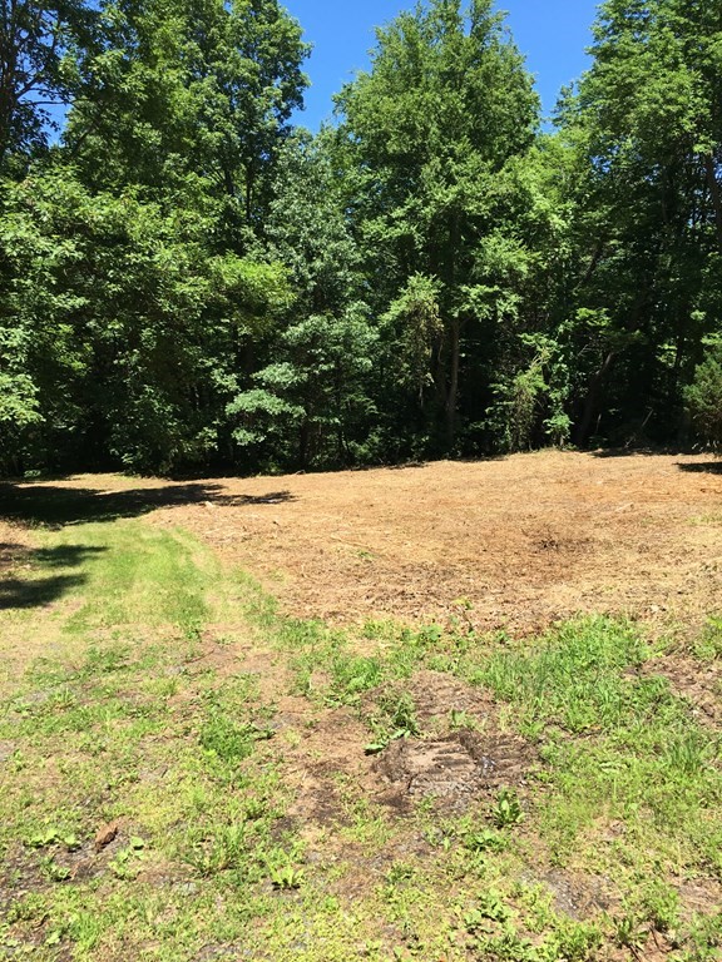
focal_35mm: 29
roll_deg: +0.8
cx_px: 361
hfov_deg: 48.2
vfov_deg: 61.7
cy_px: 481
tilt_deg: -2.5
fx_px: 806
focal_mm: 4.15
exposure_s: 1/674
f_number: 2.2
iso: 25
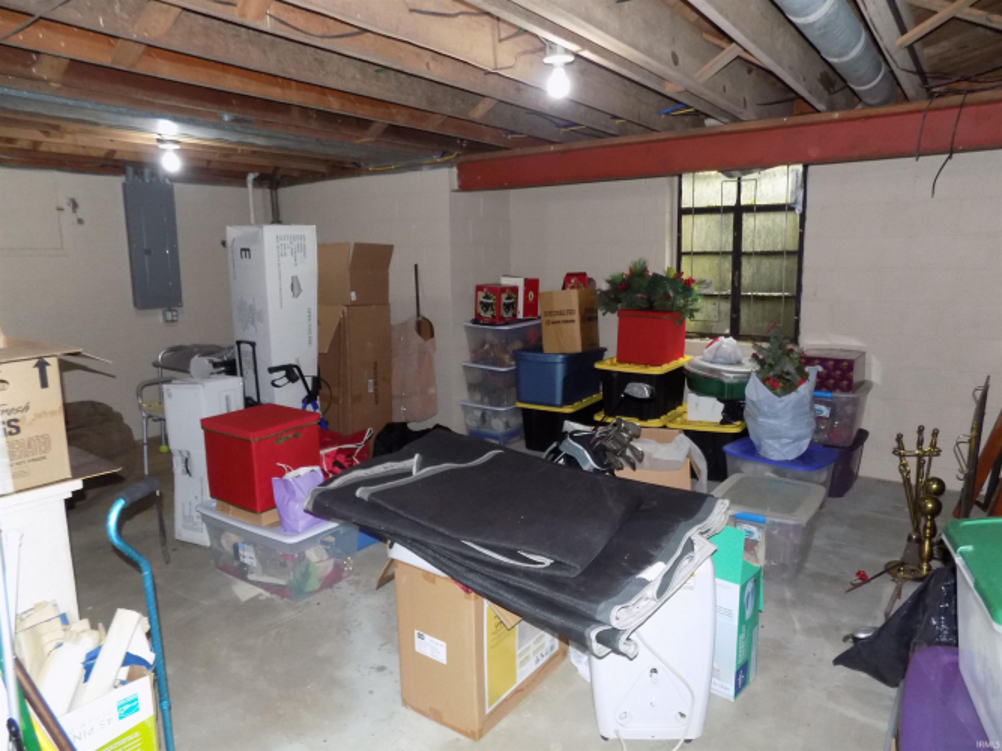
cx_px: 501
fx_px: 666
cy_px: 376
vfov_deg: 58.9
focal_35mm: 23
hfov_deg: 73.9
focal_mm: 4
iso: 360
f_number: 3.1
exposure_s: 1/30
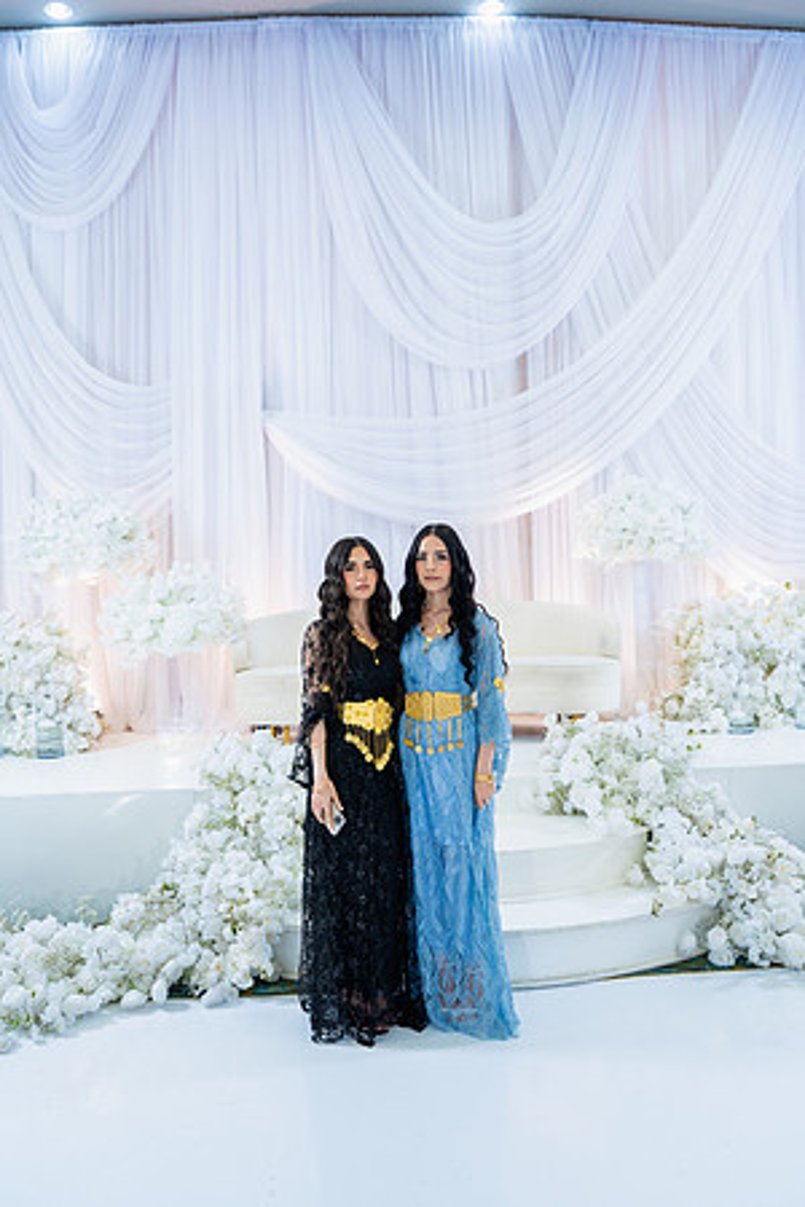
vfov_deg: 65.5
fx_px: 939
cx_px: 402
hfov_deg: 46.4
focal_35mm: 28
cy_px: 604
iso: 640
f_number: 3.2
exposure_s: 1/160
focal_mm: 28
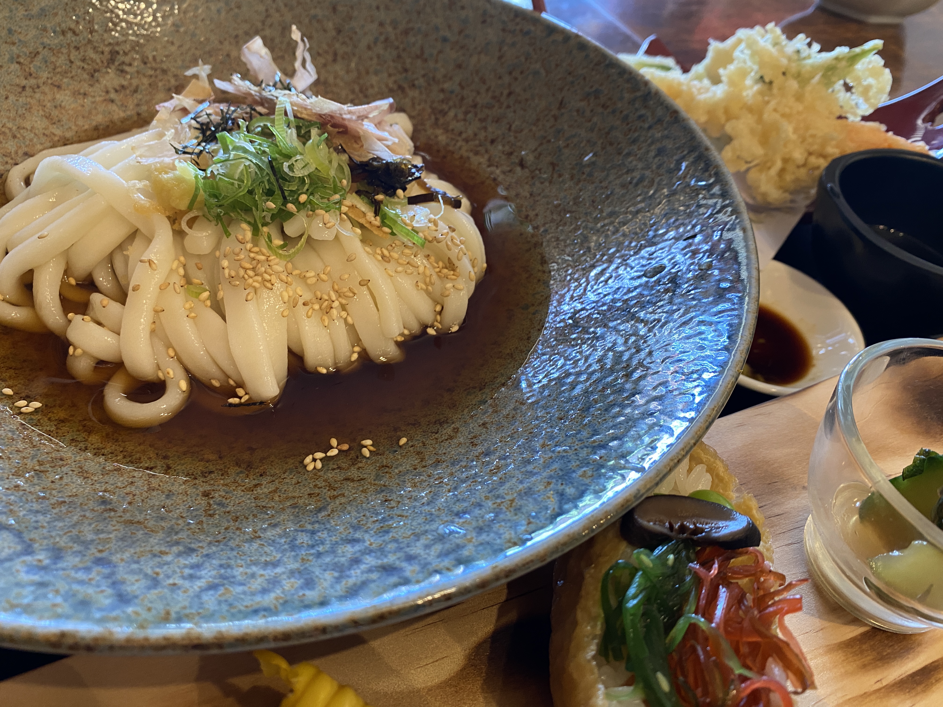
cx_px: 472
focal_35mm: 26
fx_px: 708
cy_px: 354
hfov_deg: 67.3
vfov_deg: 53.1
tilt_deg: -46.1
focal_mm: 4.25
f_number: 1.8
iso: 200
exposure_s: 1/50
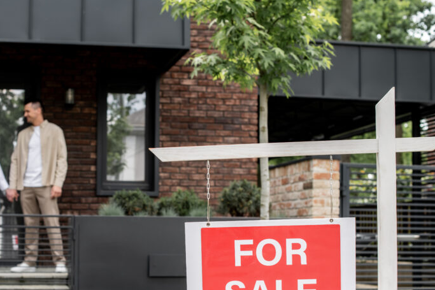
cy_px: 209
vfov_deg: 18.1
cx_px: 142
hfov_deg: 26.8
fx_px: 906
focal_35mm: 75
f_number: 5
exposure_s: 1/160
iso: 125
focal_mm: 50
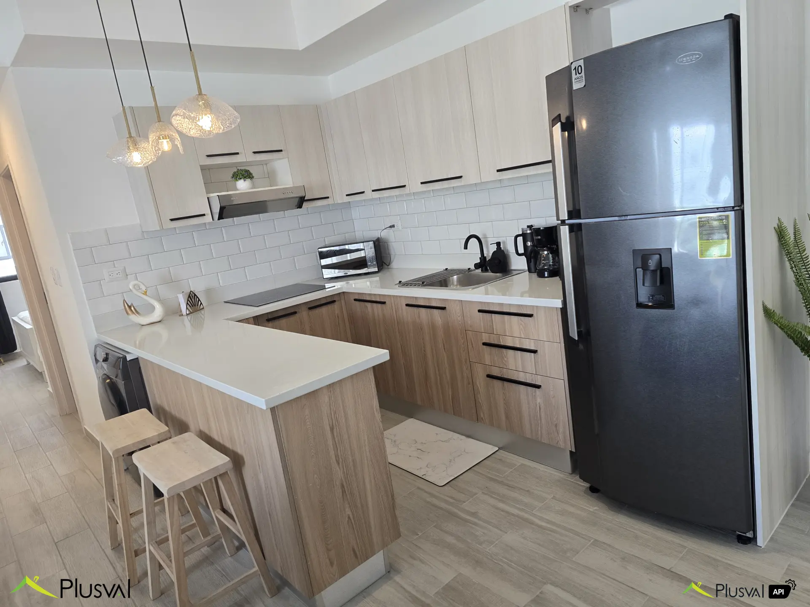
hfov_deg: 73.9
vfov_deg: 58.9
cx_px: 405
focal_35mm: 23
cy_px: 304
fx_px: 538
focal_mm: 6.3
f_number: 1.7
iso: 160
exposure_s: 1/180
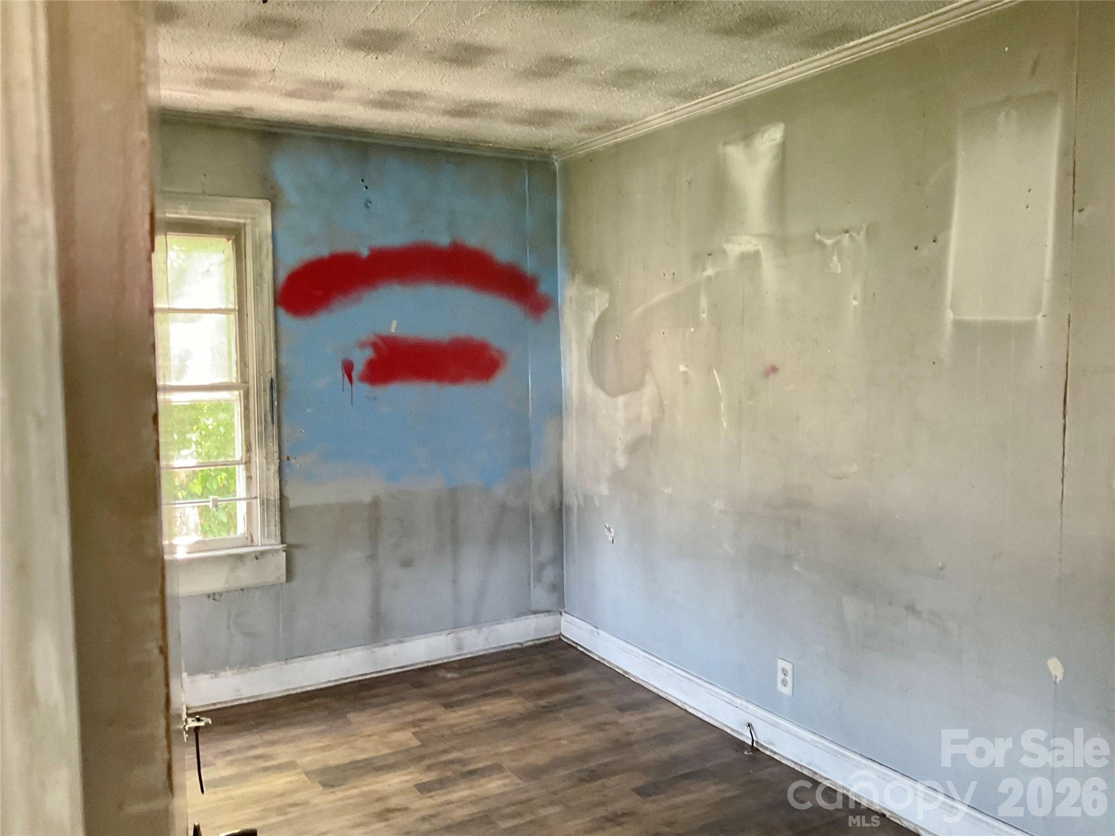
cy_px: 418
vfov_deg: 48.2
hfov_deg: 61.7
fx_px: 934
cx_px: 558
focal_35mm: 29
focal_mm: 3
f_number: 1.8
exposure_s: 1/60
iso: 250
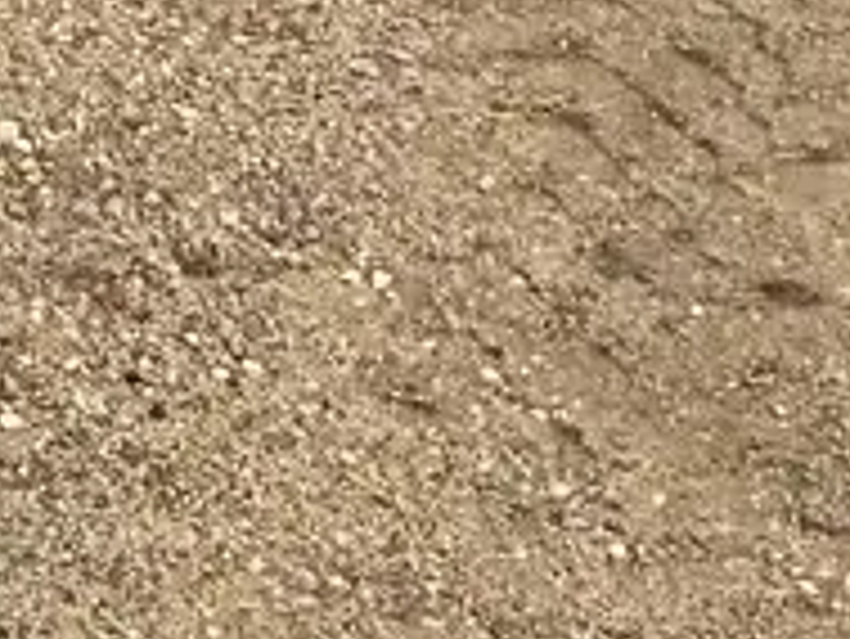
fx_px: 3612
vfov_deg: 9.5
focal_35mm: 147
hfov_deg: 12.5
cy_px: -616
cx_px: -549
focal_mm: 3
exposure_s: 1/122
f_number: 1.8
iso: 16
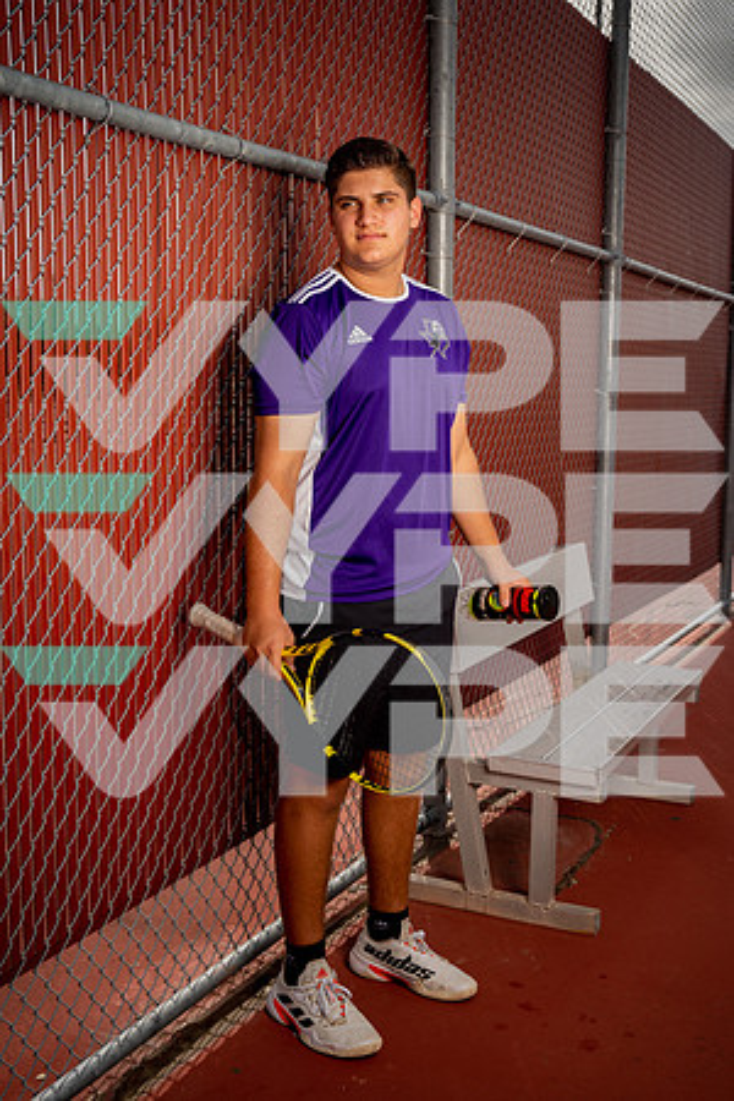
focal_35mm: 43
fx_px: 1315
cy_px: 550
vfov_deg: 45.4
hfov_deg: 31.2
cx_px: 367
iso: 50
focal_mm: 43
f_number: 7.1
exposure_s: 1/250
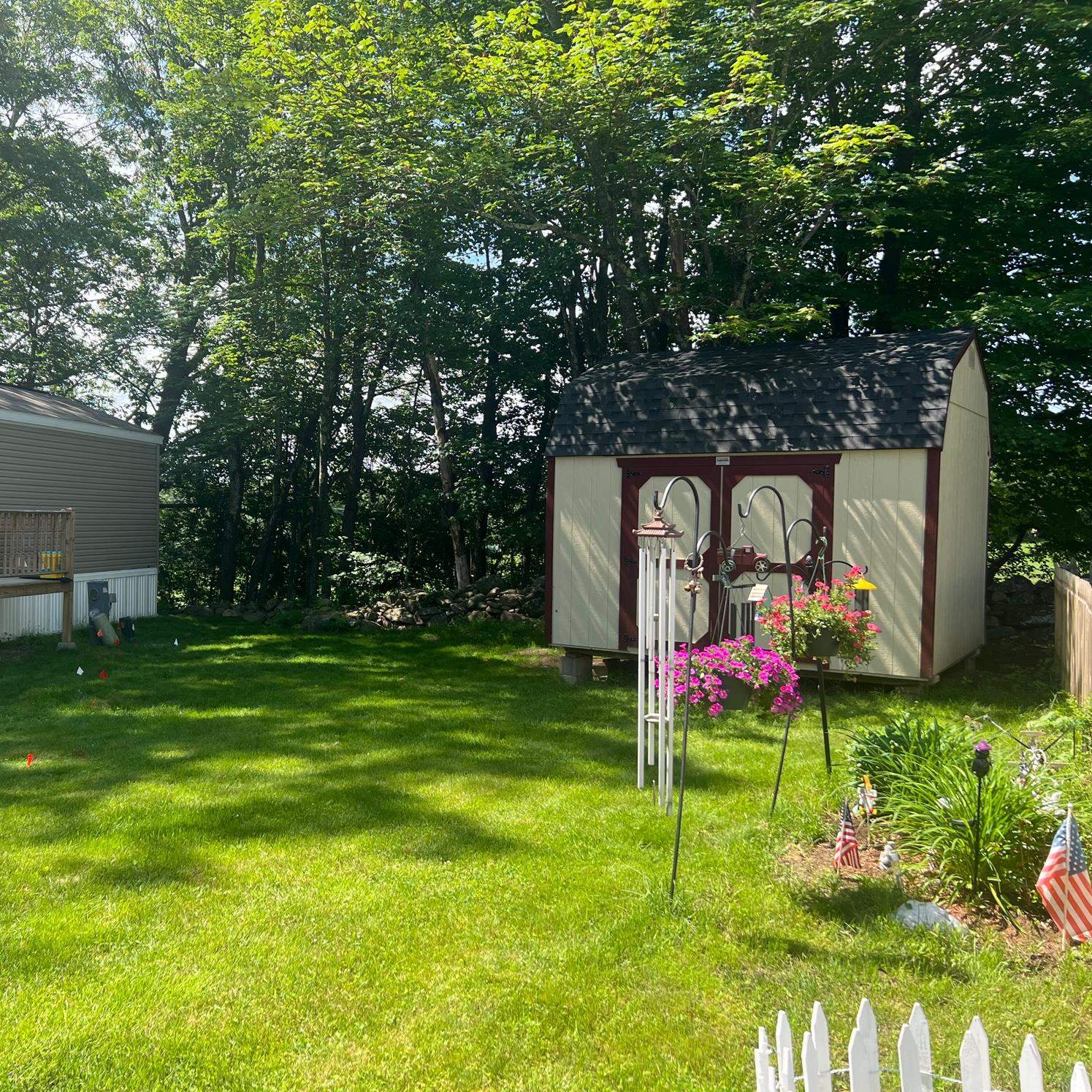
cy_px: 551
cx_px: 362
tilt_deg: -1.6
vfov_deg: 52.5
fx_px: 1106
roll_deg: +0.1
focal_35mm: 31
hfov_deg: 51.5
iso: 50
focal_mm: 5.7
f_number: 1.5
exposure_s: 1/1058
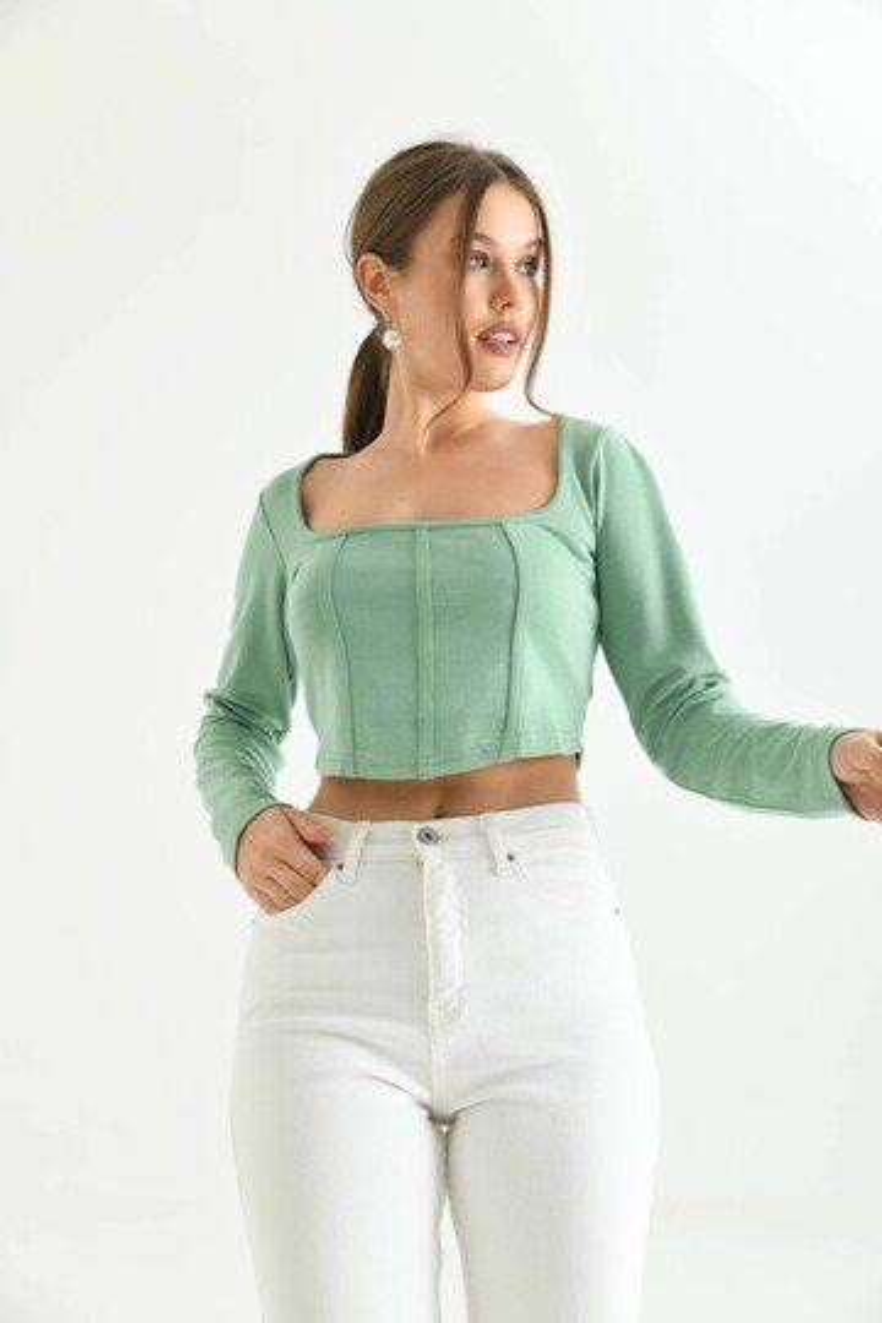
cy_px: 662
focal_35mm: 48
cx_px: 441
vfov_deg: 41.1
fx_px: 1764
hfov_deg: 28.1
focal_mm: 48
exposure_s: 1/125
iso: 160
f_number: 5.6
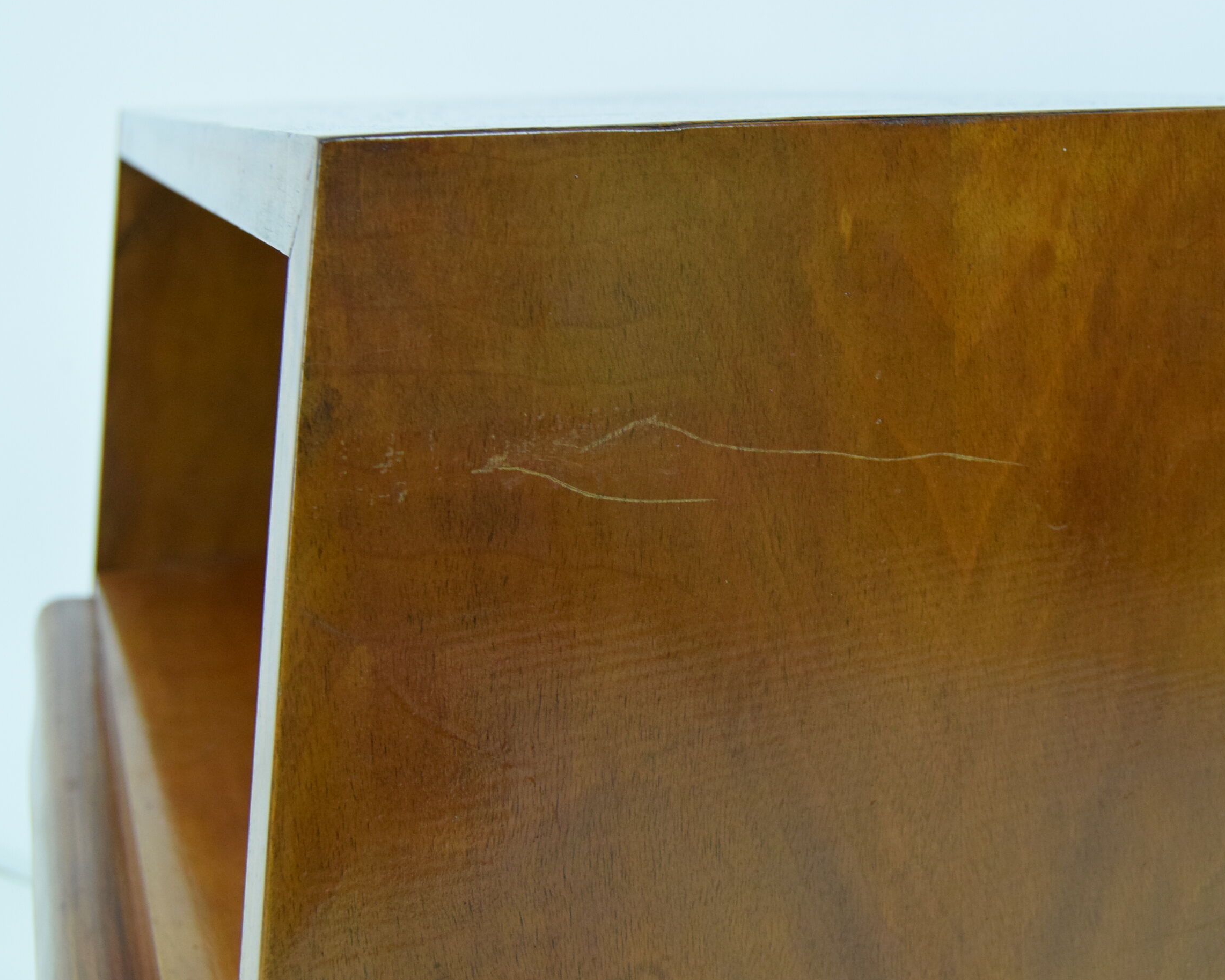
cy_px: 451
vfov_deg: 31.4
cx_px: 797
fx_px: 1740
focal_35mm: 48
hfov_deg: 38.4
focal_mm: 26
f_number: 6.3
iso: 1600
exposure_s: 1/160
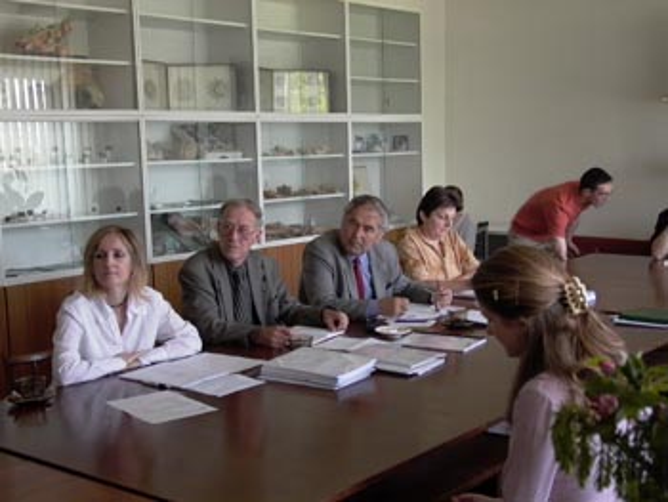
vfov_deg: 30.3
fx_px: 927
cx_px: 334
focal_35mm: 48
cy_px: 251
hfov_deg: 39.6
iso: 100
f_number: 2.2
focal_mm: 9.73
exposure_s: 1/33.8
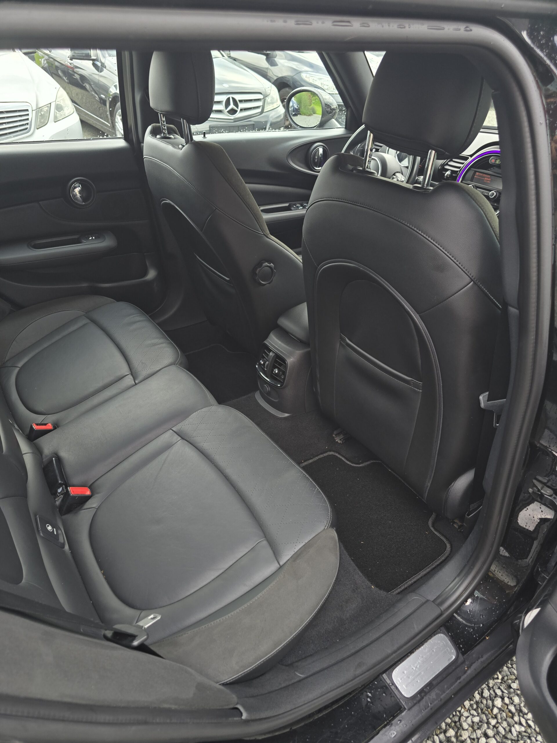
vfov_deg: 73.9
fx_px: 493
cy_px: 372
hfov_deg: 58.9
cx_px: 278
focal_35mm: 23
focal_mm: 6.3
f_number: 1.7
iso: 50
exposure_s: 1/180
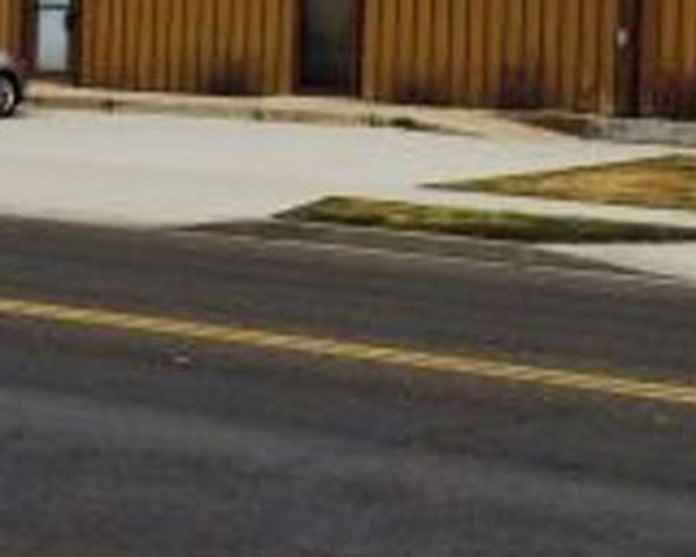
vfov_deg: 13.1
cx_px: 544
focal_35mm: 117
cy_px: 92
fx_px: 2411
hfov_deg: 16.3
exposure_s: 1/3165
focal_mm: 4.12
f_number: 2.2
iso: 40
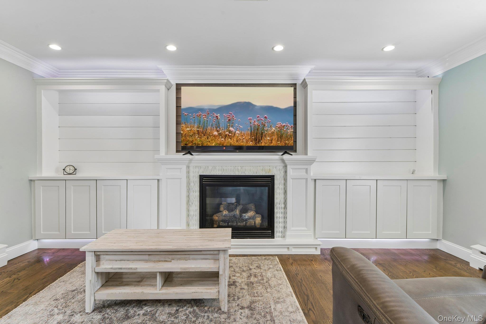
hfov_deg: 93.3
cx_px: 243
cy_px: 162
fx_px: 229
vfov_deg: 70.4
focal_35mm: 17
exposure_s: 1/10
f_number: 9
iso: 200
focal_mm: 17
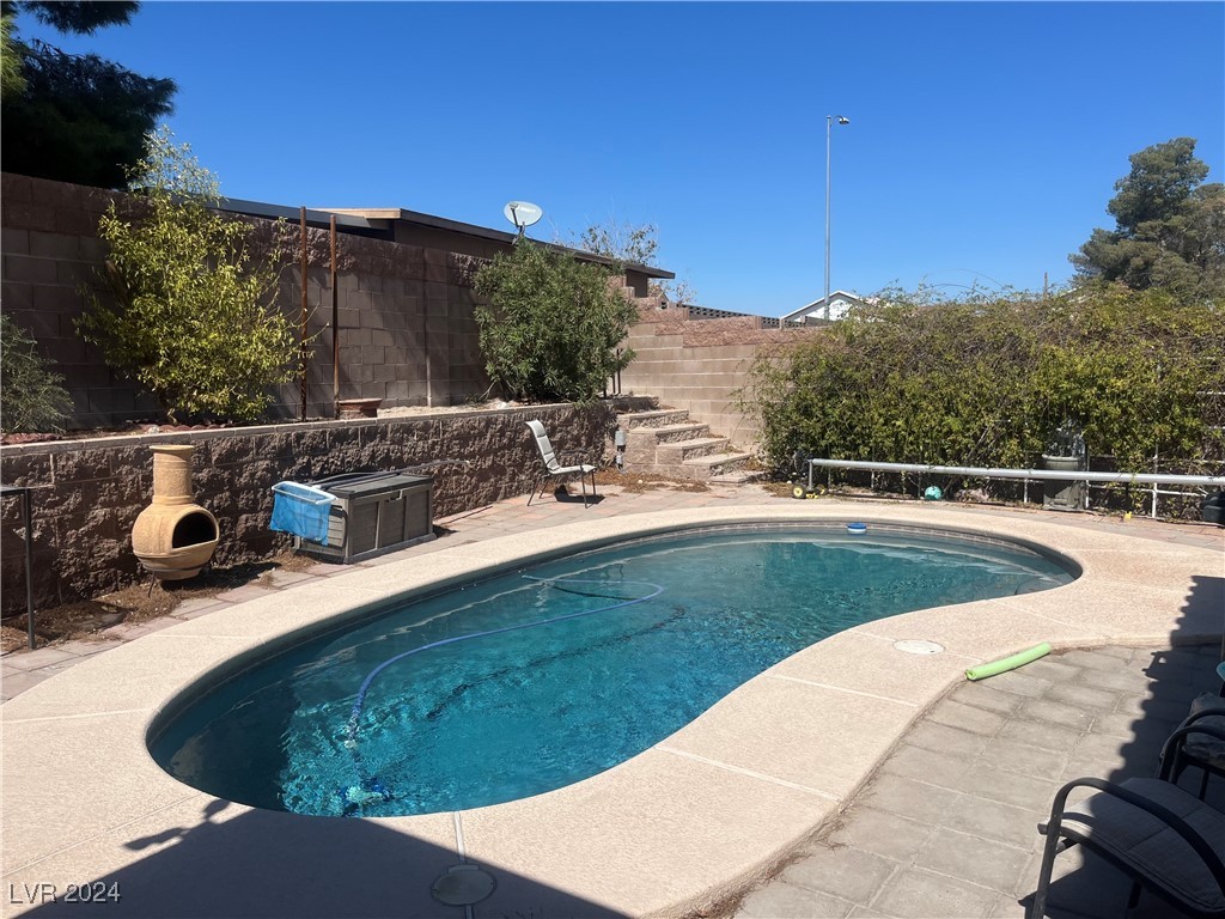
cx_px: 612
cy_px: 460
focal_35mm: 26
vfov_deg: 53.1
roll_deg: +3.3
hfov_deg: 67.3
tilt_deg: -7.5
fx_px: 920
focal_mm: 5.1
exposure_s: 1/5556
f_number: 1.6
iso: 50
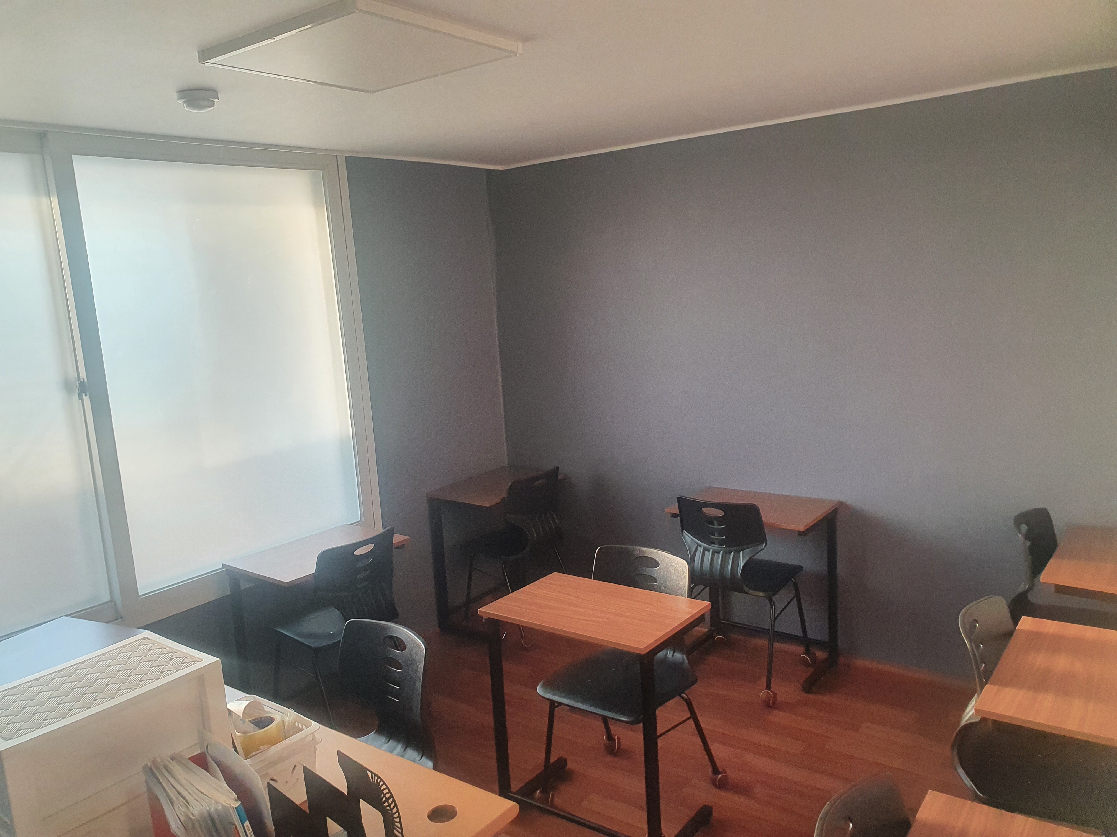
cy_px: 418
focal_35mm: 26
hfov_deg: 67.3
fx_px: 839
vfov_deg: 53.1
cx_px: 558
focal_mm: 4.32
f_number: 2.4
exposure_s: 1/120
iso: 125
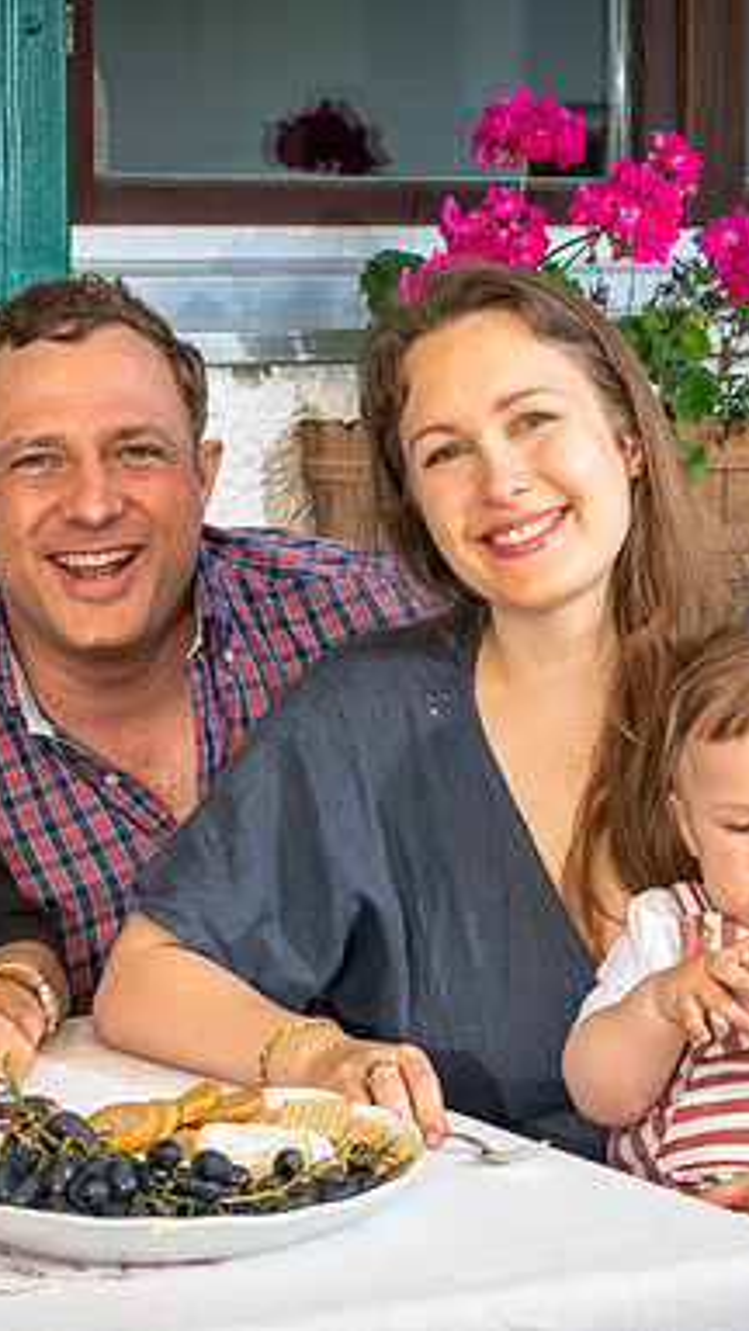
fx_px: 4060
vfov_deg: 18.6
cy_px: 701
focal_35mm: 115
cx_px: 348
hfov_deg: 10.5
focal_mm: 69
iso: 250
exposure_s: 1/200
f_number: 9
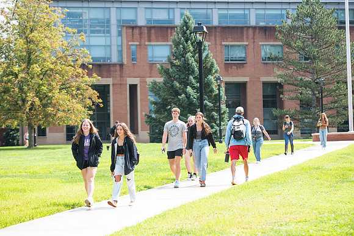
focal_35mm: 100
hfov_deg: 20.3
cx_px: 177
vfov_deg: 13.7
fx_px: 986
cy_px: 118
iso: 320
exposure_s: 1/800
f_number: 4
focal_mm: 98
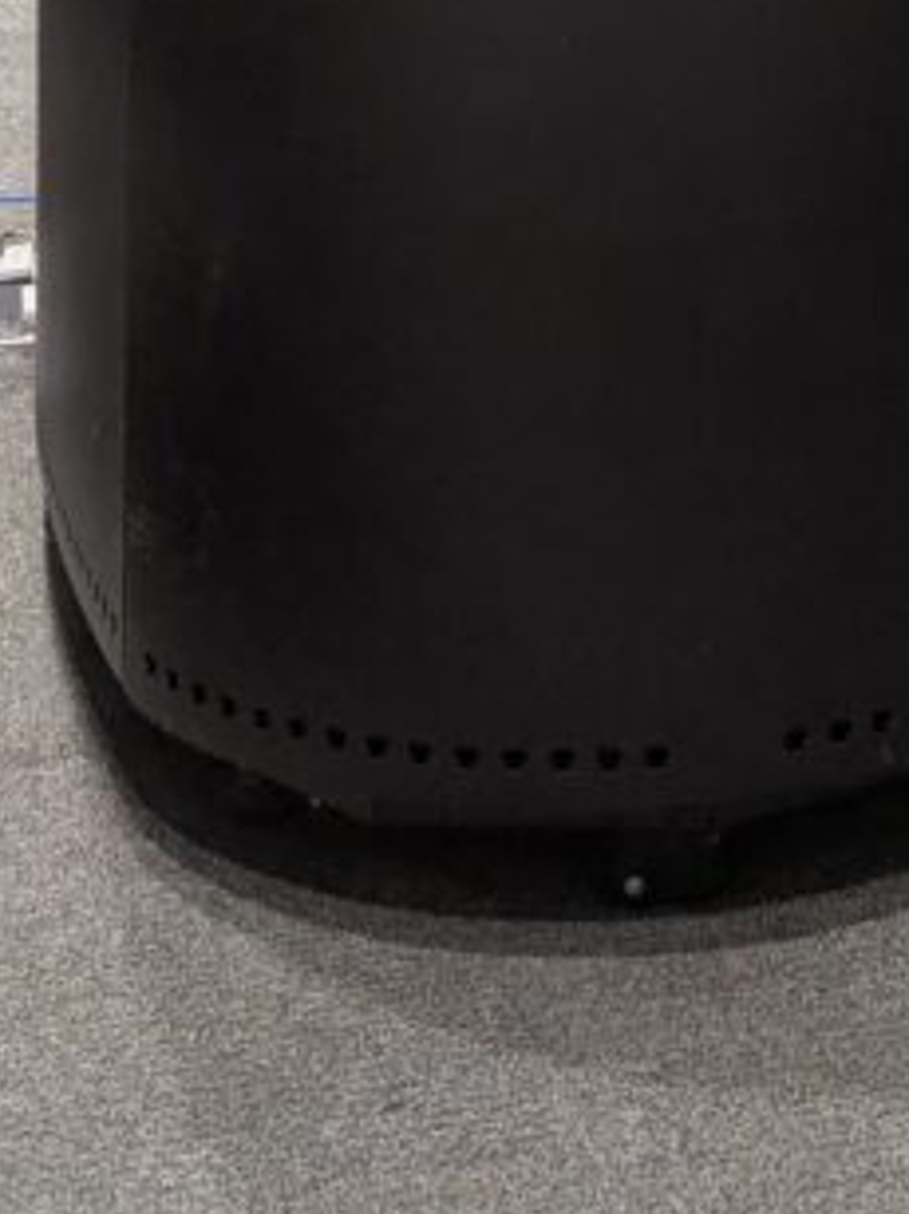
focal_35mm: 90
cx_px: 1130
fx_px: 3153
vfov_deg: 19.6
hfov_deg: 15.7
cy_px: -471
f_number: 1.73
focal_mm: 4.38
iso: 319
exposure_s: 1/99.9
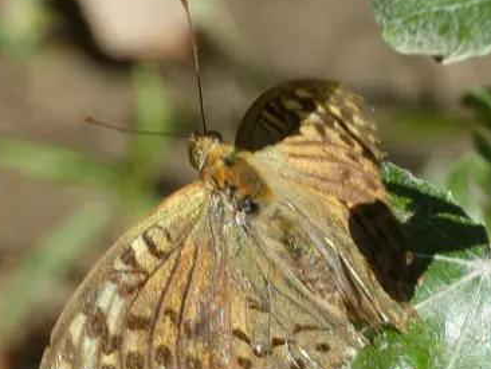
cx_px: 224
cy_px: 216
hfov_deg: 3.3
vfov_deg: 2.5
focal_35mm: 592
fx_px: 8403
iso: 80
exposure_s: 1/100
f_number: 5.6
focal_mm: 60.8
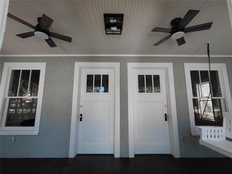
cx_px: 116
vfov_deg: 78.1
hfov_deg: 94.5
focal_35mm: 16
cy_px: 87
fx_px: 107
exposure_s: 1/100
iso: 50
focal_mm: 1.64
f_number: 2.2
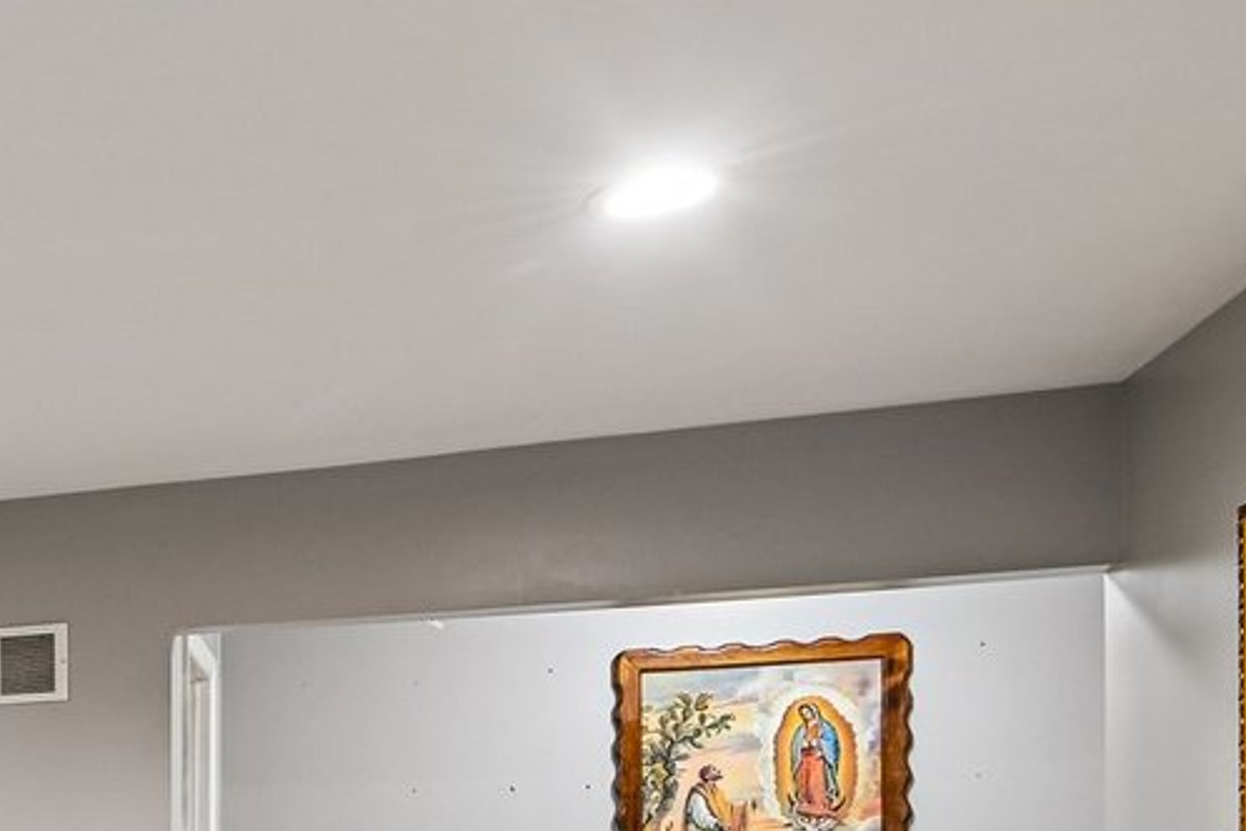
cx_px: -518
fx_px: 1800
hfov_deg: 28.4
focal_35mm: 52
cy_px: 991
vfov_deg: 23.8
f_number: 13
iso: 400
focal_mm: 16
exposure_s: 1/1.67
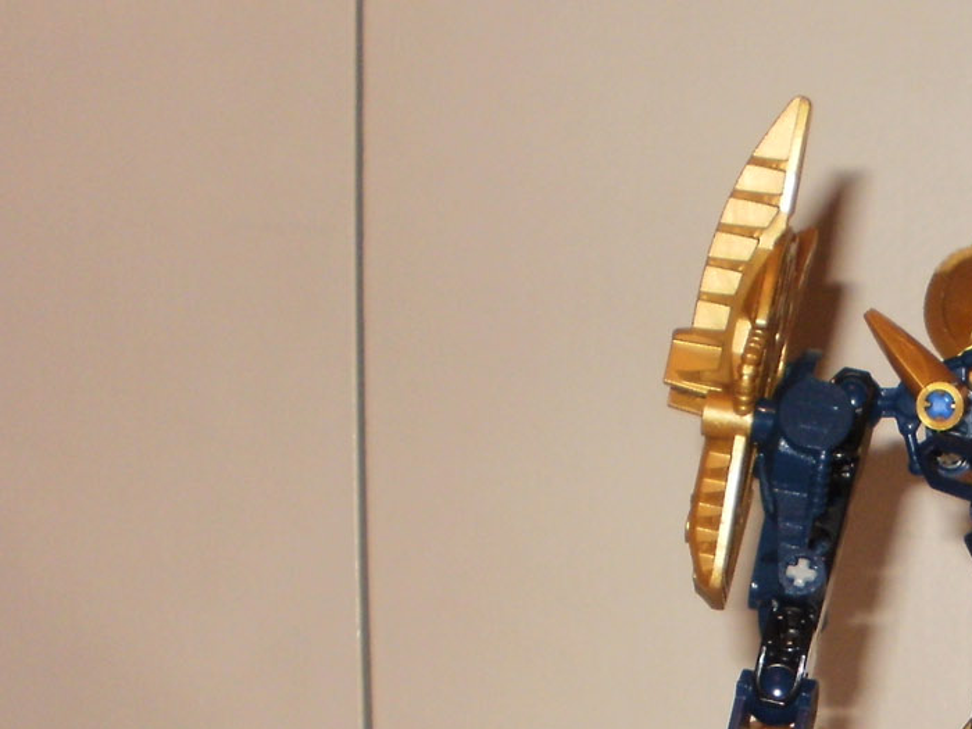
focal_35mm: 102
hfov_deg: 18.4
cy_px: 789
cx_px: 1111
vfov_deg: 14.2
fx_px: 2864
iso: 125
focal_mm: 6.3
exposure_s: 1/30
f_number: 3.5
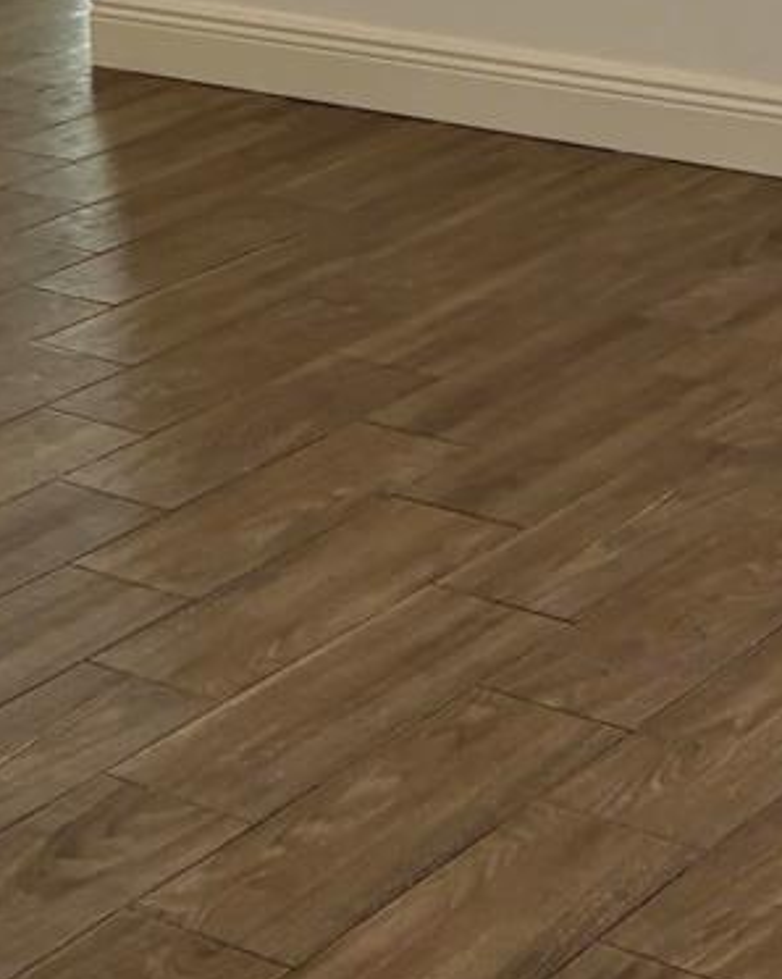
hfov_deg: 14.1
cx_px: 370
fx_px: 3156
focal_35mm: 109
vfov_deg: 17.2
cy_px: -37
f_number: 1.6
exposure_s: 1/121
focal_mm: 5.96
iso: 125
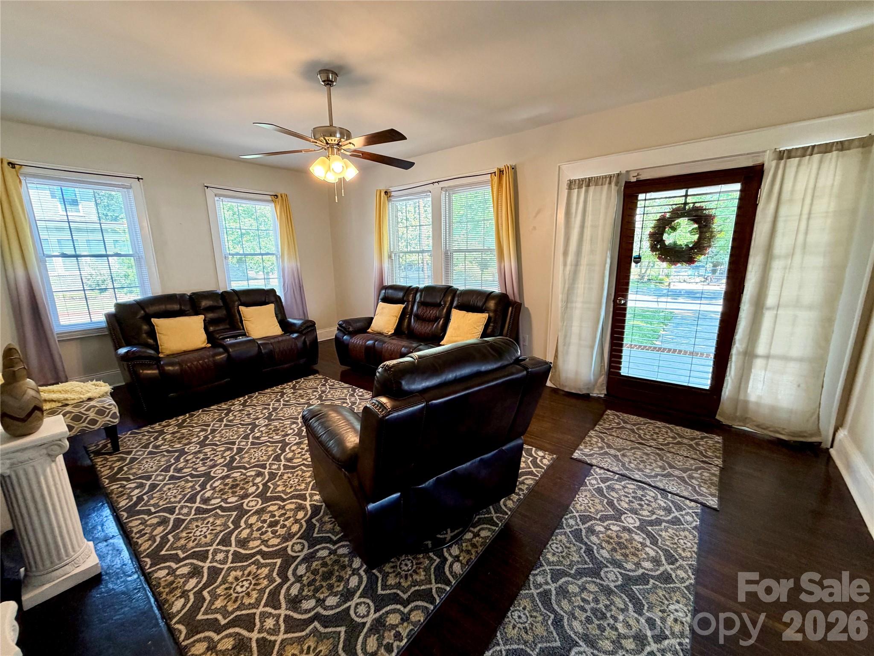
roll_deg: +1.6
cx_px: 437
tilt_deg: -12.9
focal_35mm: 14
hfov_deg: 102.1
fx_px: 353
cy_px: 328
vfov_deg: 85.7
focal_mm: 2.22
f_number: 2.2
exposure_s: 1/60
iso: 200
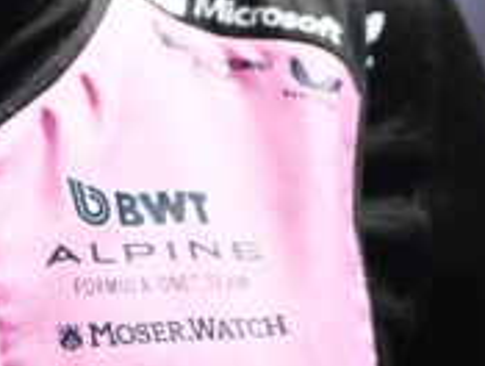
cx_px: -233
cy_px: -107
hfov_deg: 0.9
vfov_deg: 0.7
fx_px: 31519
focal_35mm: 2245
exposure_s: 1/2000
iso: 200
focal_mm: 400
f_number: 2.8
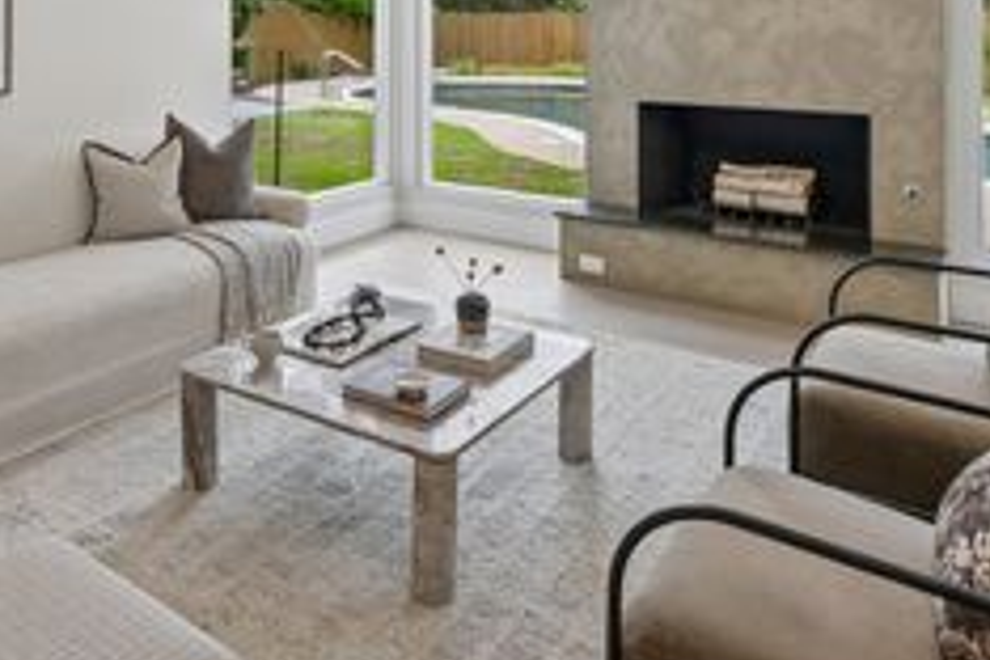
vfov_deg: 37.1
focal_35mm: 32
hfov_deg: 57.9
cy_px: 11
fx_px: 880
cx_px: 364
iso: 110
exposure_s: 1/15
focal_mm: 15
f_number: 6.7
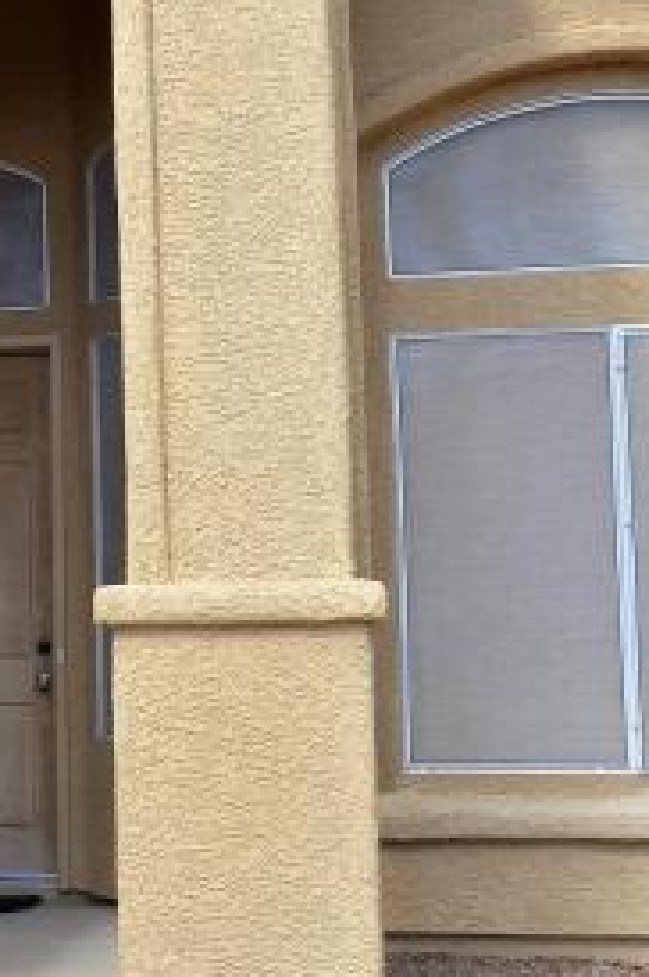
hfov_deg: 15.4
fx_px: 2277
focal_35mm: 84
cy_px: 355
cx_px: -210
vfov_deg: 24.1
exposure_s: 1/320
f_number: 14
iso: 320
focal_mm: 30
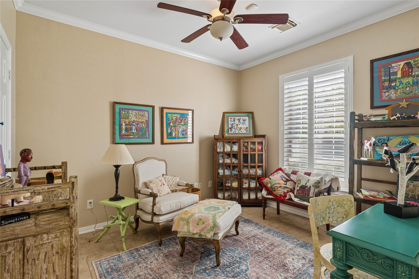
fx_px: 209
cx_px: 210
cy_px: 140
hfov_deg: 90.0
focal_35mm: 18
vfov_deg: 67.4
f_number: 8
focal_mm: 18
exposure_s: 1/5
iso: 200
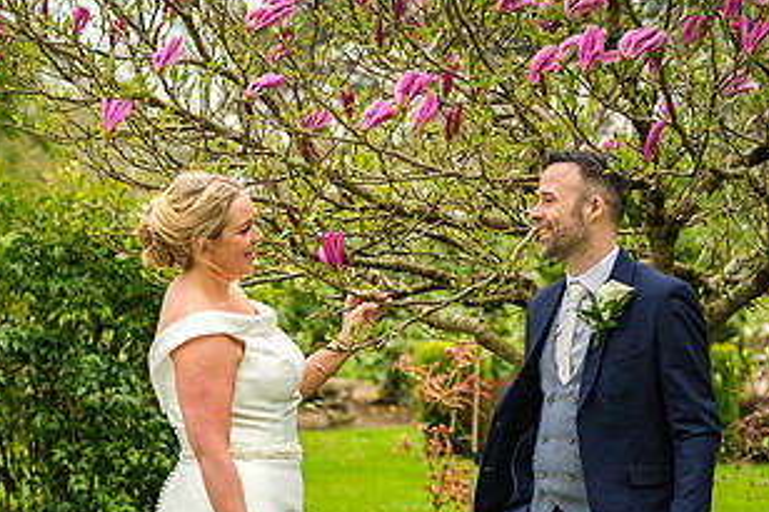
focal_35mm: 179
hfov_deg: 11.5
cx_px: 290
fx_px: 3821
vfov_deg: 7.6
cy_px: 466
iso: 160
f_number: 2.8
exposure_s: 1/320
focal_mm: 63.4
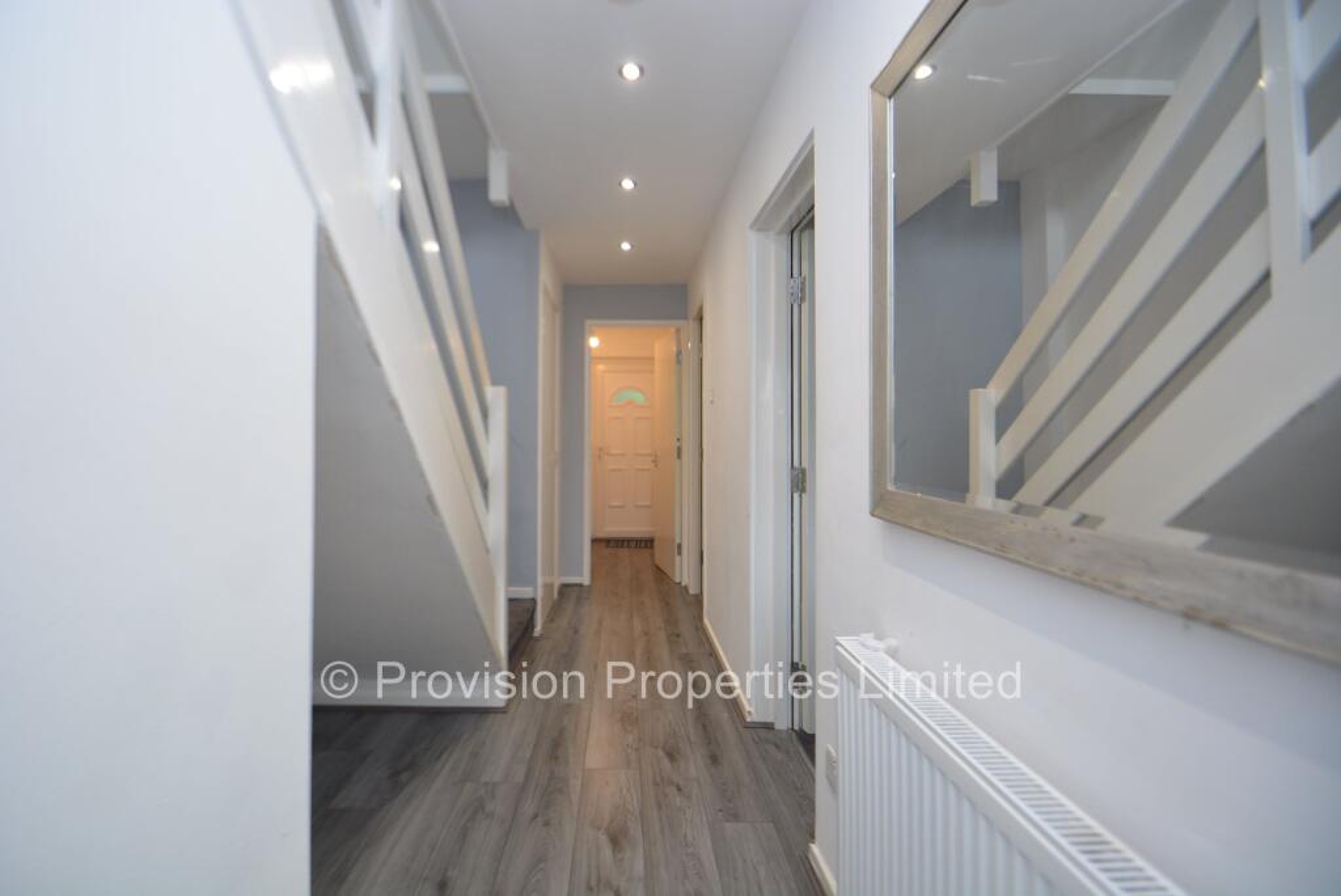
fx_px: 559
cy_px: 448
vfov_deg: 77.4
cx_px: 670
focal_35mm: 15
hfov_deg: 100.4
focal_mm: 10
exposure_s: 1/60
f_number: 4
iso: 400
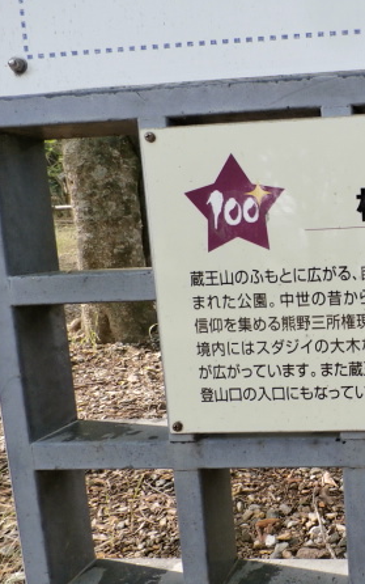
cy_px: 312
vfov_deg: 51.5
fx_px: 604
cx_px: 396
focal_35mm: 38
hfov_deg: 30.3
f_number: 3
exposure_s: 1/100
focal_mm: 4.5
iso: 100
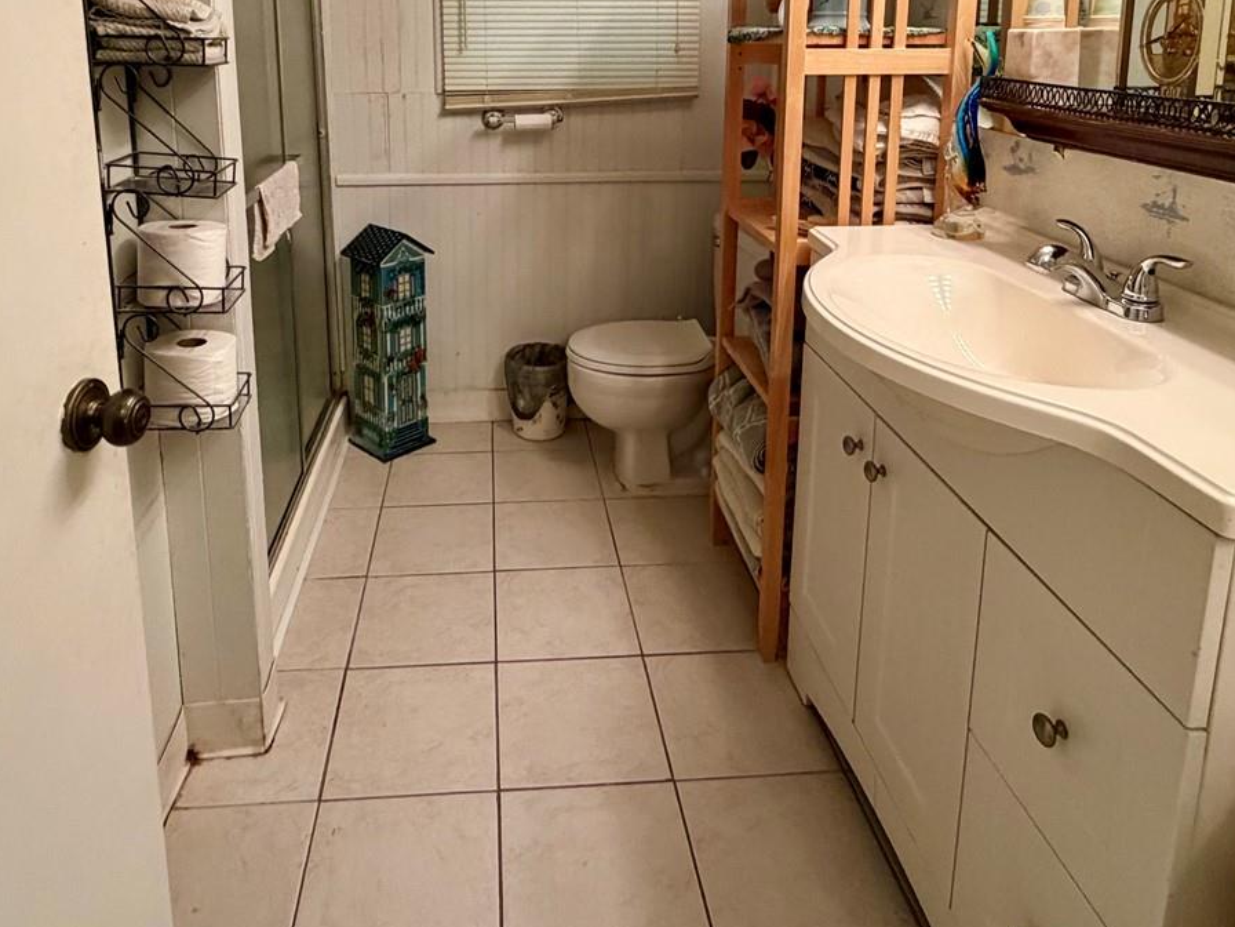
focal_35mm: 25
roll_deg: +0.3
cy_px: 175
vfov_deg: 51.2
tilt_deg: -8.3
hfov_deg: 69.1
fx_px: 892
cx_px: 543
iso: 400
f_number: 2.2
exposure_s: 1/60
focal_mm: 2.22
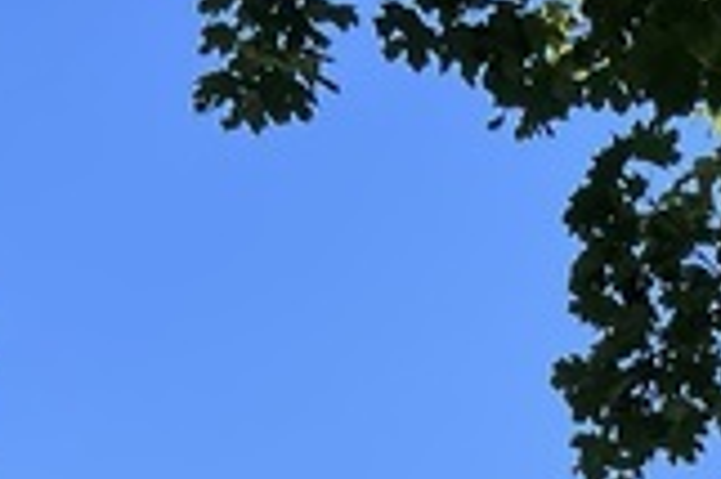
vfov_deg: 10.7
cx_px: 1140
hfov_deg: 16.4
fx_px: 2241
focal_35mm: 112
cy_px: 1101
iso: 50
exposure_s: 1/2457
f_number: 1.5
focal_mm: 5.7
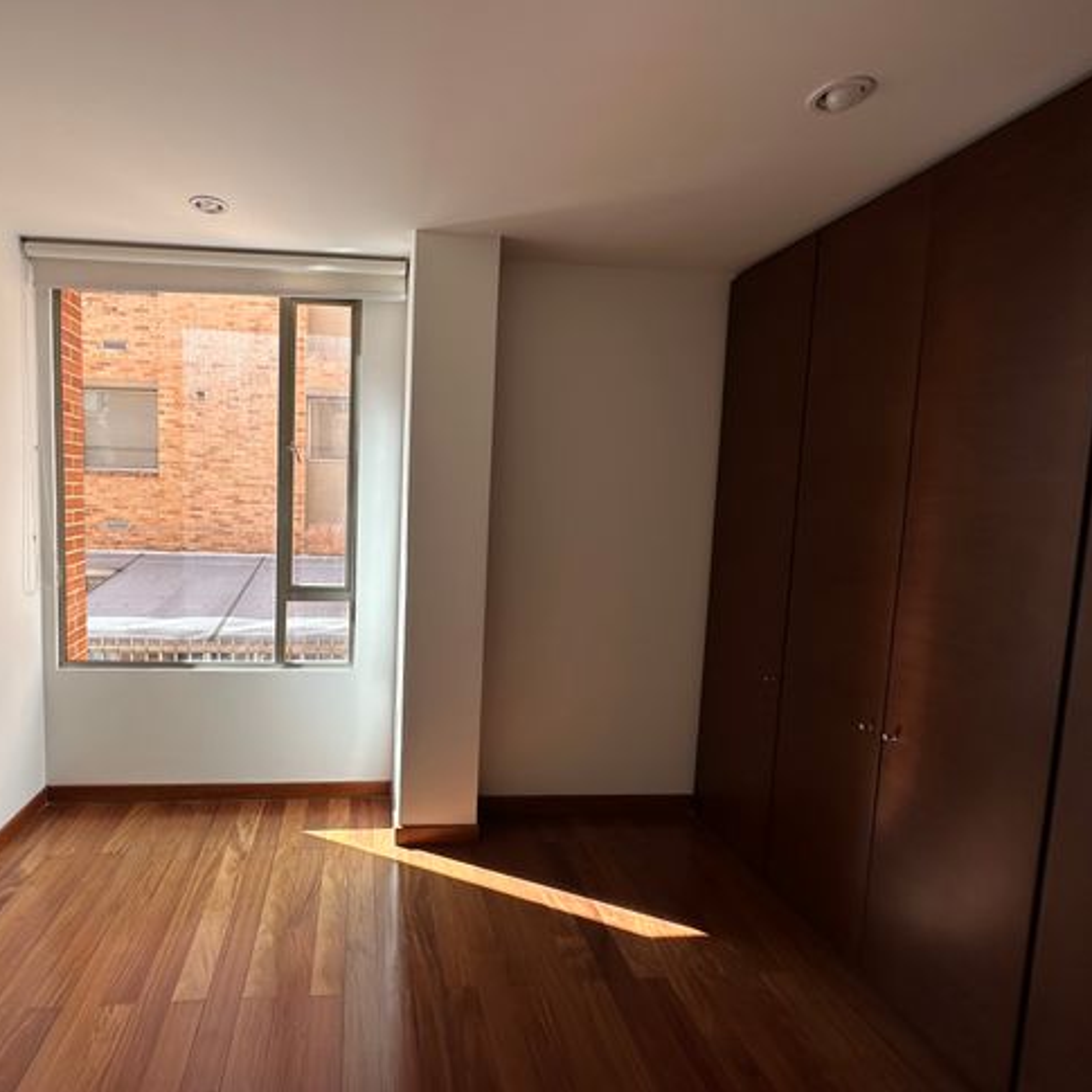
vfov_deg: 84.0
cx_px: 411
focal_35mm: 17
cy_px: 540
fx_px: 607
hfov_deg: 82.4
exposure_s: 1/214
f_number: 2.2
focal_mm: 2.22
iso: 40
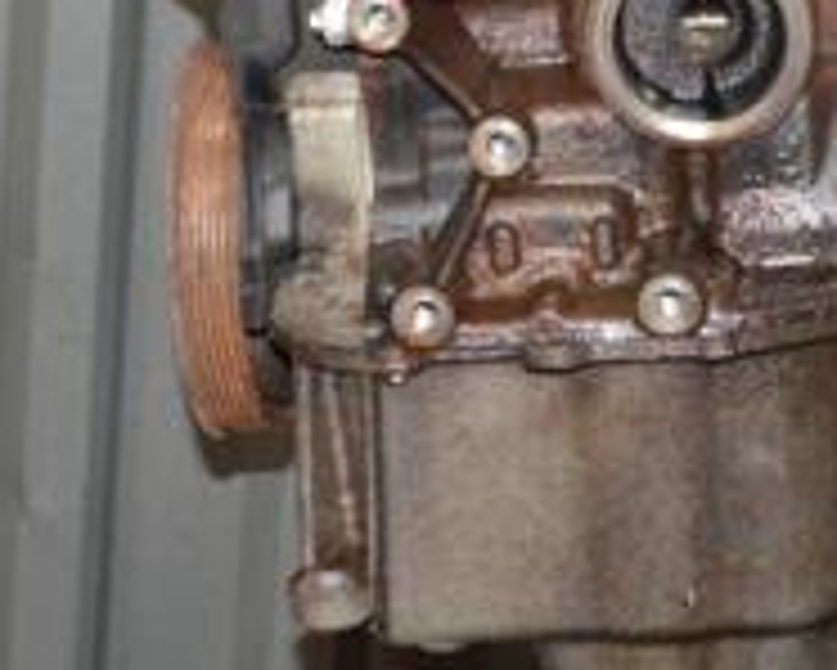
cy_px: -112
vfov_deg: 13.3
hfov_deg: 16.8
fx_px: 2813
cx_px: 616
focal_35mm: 114
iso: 800
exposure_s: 1/60
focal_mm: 25
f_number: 5
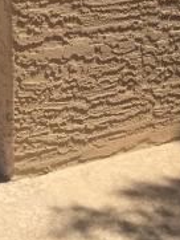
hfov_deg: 11.4
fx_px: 852
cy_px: -176
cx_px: -123
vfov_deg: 14.3
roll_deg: +0.5
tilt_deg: -5.4
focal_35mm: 123
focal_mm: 4.15
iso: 32
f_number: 2.2
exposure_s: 1/1980
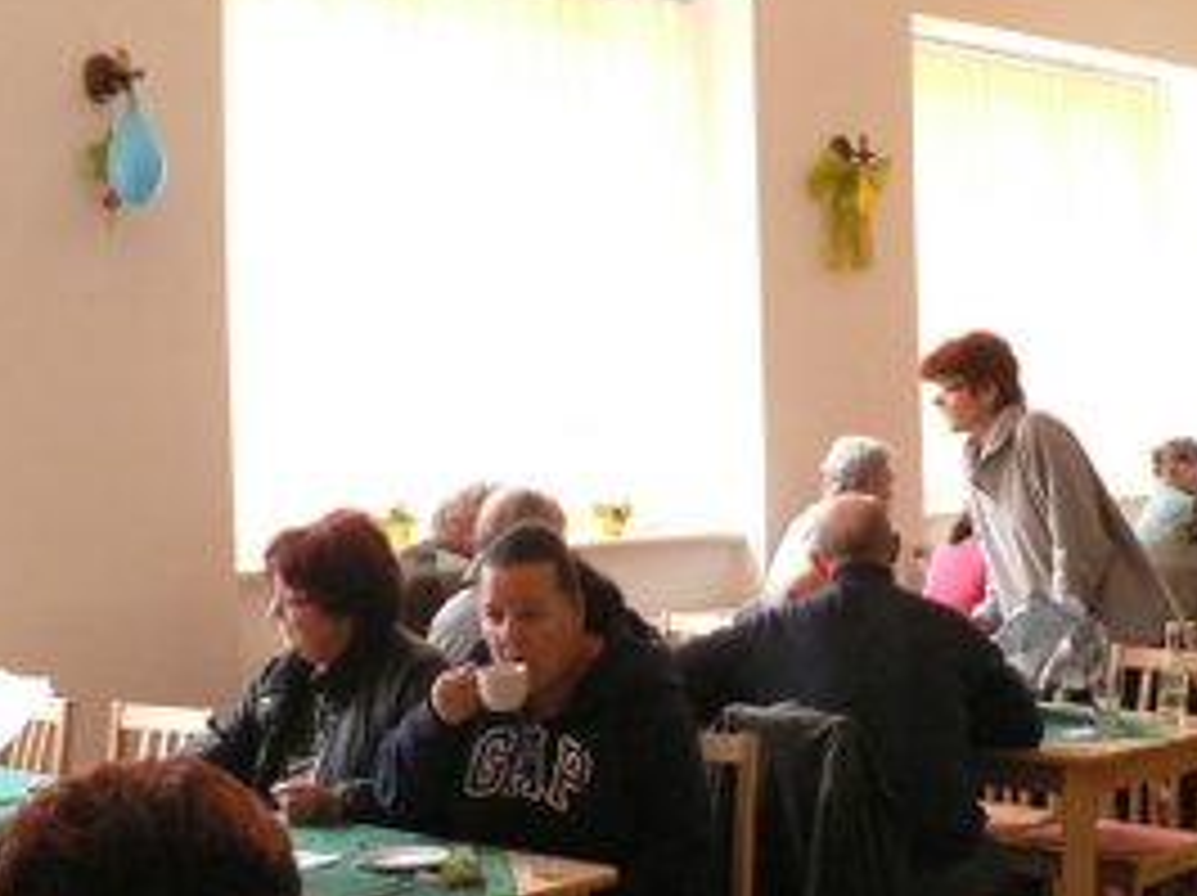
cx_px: 778
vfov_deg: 22.4
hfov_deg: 29.7
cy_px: 635
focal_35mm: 65
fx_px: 2246
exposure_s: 1/20
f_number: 2.8
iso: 200
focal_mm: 6
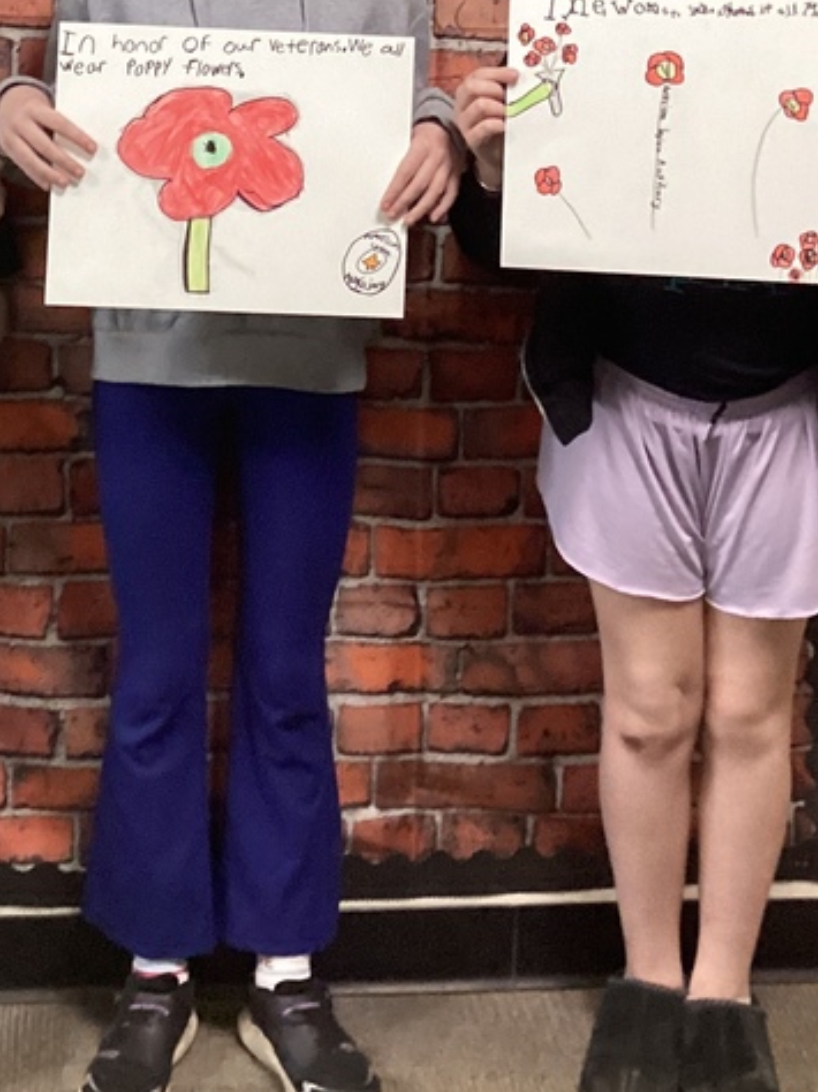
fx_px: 2113
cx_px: 288
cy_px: -23
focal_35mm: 67
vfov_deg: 27.2
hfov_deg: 21.8
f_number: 2.4
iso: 320
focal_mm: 3.3
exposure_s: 1/60
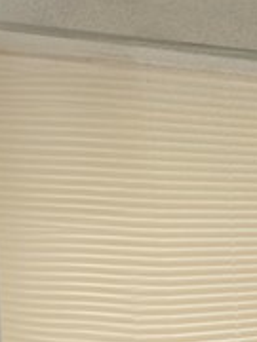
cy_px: 331
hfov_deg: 7.7
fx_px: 1574
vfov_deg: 12.3
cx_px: 847
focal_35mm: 159
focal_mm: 3.99
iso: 400
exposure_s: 1/30
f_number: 1.8
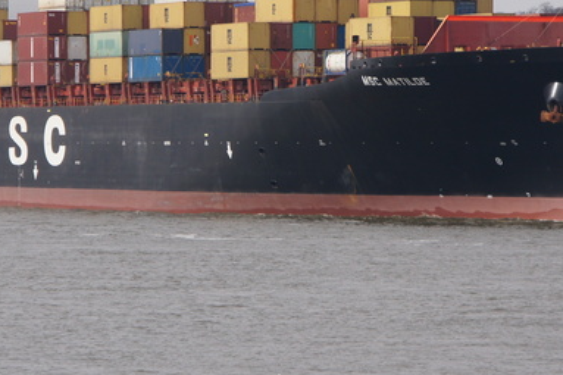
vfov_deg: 3.7
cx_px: 251
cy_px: 109
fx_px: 5877
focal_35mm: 376
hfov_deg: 5.5
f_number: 8
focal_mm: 120
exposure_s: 1/1250
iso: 400
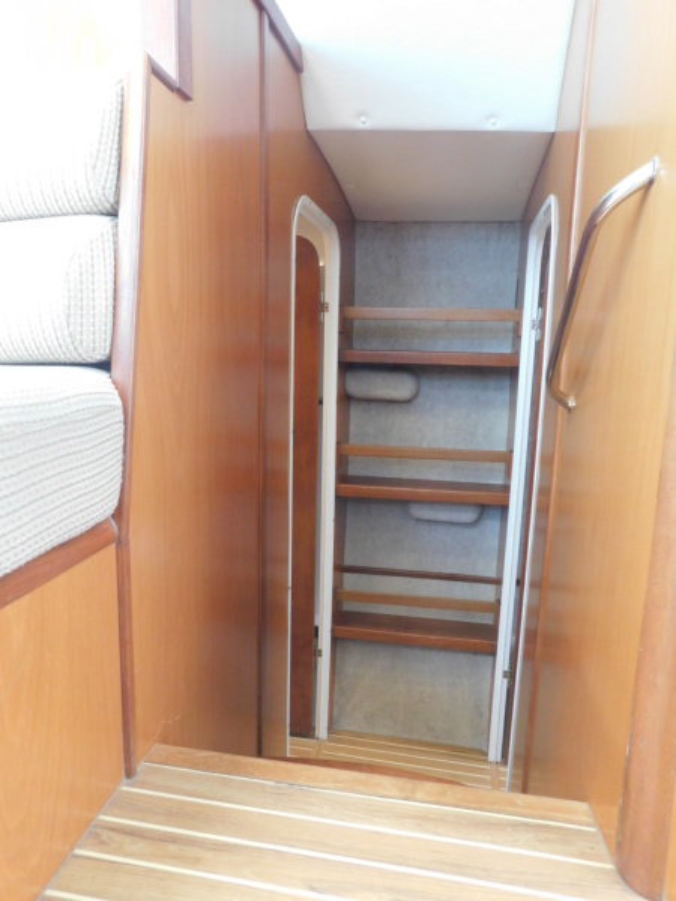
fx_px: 599
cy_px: 450
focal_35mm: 23
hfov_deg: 58.9
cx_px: 338
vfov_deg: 73.9
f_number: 3
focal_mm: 4
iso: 400
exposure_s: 1/20
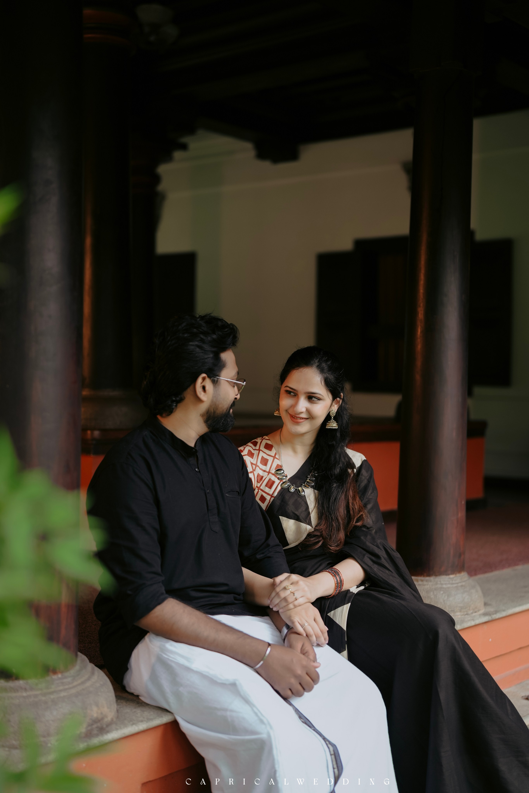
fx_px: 1102
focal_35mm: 50
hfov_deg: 27.0
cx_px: 264
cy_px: 396
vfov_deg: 39.6
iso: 320
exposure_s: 1/320
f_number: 1.8
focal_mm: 50
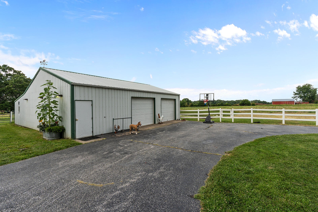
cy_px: 106
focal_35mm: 16
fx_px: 141
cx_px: 159
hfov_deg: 96.7
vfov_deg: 73.8
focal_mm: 16
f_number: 16
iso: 500
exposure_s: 1/250
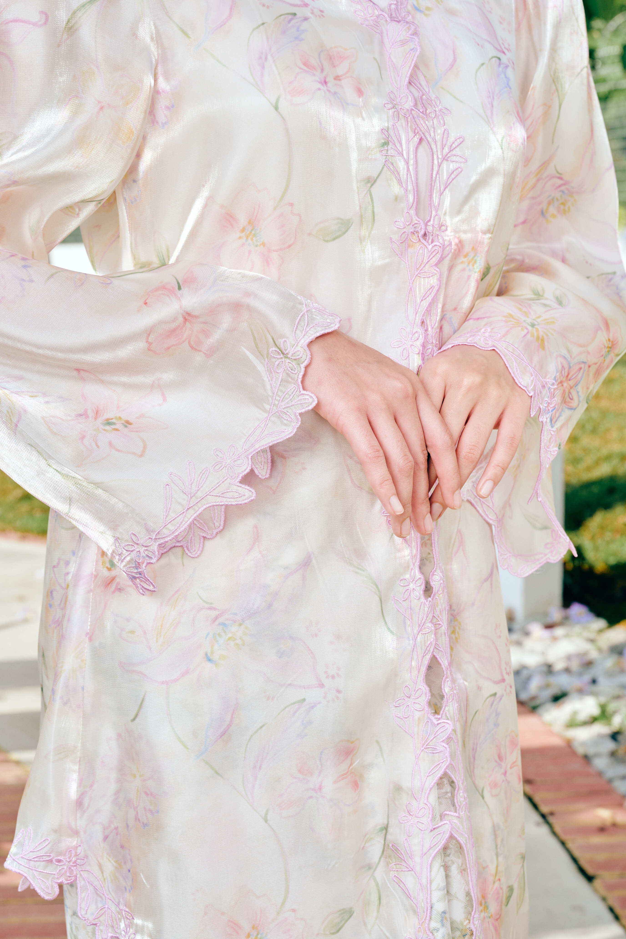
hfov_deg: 21.9
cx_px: 313
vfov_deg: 32.4
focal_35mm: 62
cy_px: 470
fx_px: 1617
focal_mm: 62
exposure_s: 1/125
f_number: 10
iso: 125
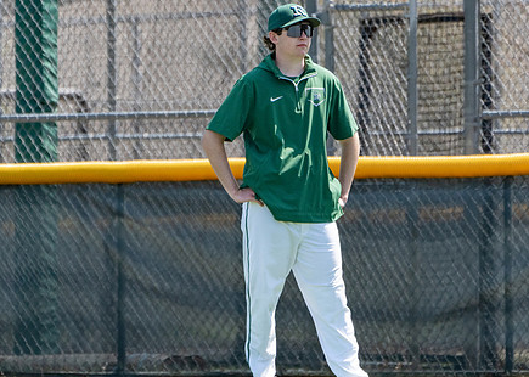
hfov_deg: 2.2
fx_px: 13586
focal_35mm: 905
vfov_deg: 1.6
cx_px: 291
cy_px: 182
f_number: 8
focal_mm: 560
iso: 1250
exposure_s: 1/1600
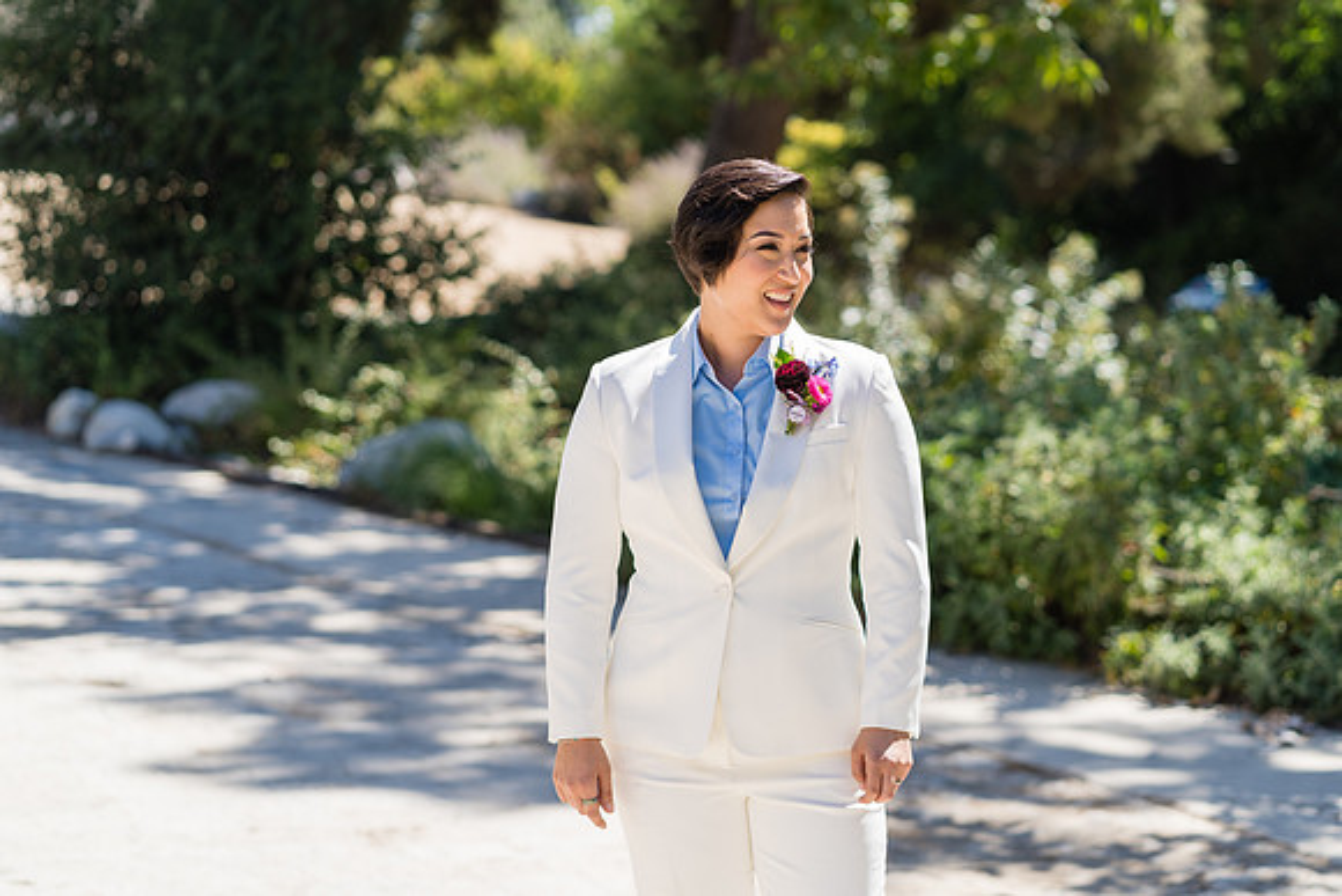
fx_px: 3169
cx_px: 671
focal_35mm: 85
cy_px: 448
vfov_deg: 16.1
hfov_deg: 23.9
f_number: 2.8
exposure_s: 1/640
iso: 100
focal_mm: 85
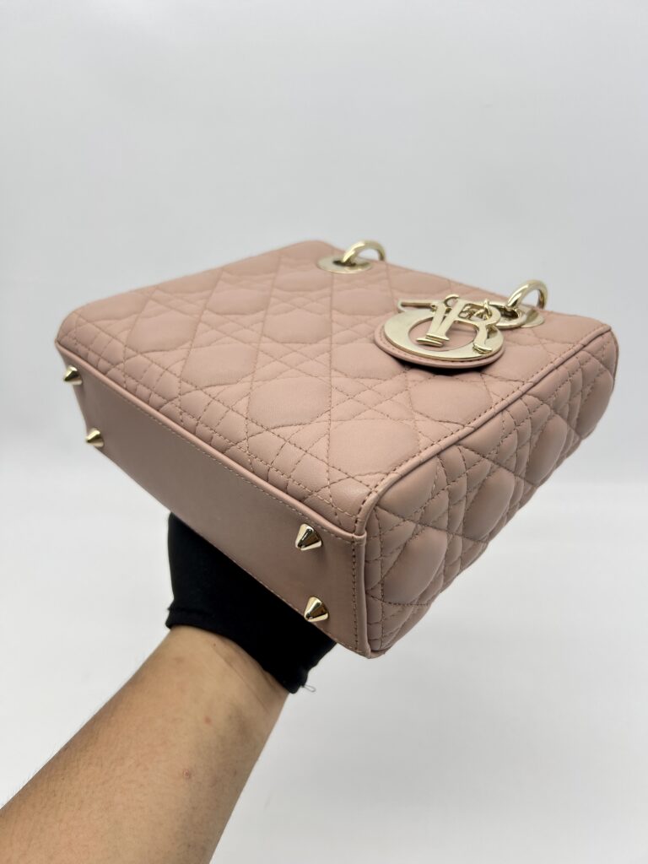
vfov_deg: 67.3
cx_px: 324
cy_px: 432
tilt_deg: -26.7
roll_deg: +1.9
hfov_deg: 53.1
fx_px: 649
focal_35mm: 26
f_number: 1.5
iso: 32
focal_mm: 5.7
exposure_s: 1/109
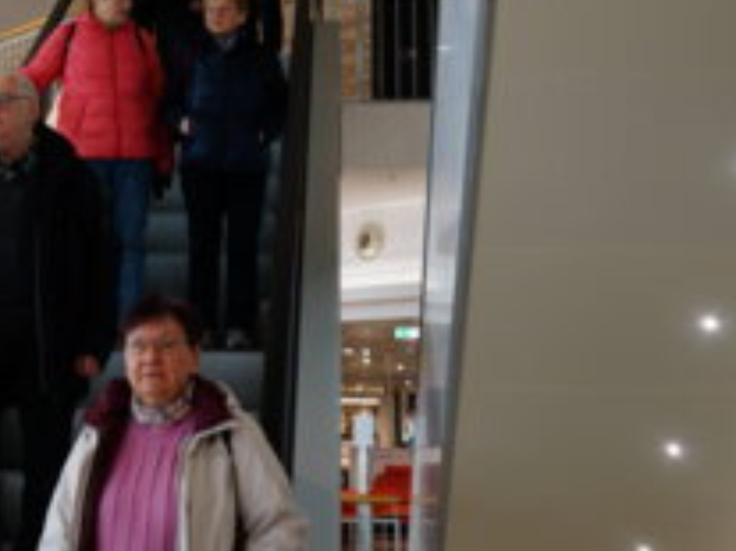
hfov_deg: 29.3
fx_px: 1381
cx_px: 171
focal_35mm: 65
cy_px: 201
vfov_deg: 22.5
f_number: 4
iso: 160
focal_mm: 35
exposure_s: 1/40
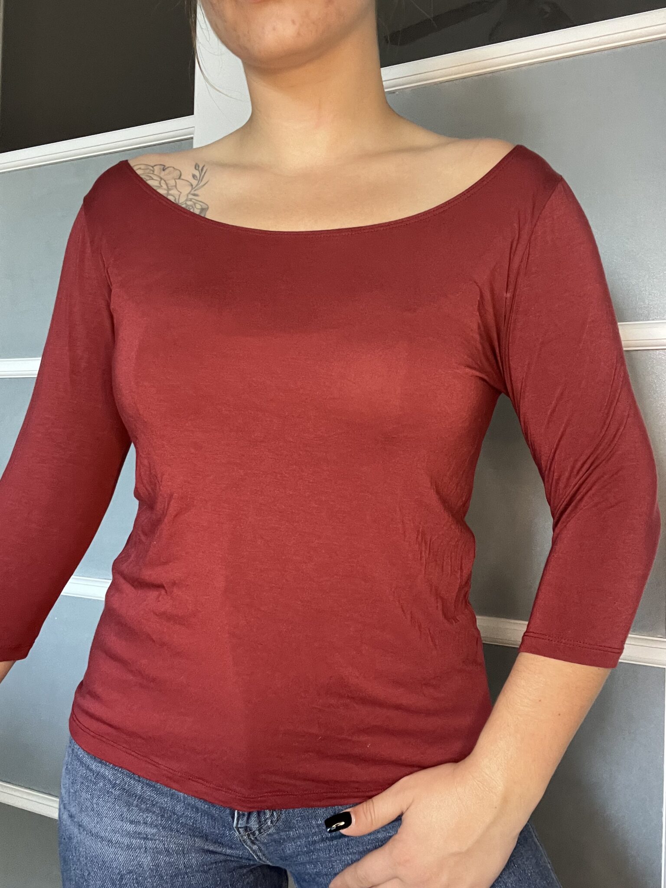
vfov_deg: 60.0
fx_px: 770
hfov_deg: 46.8
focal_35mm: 30
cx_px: 333
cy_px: 444
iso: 320
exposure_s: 1/37
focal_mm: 2.71
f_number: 2.2
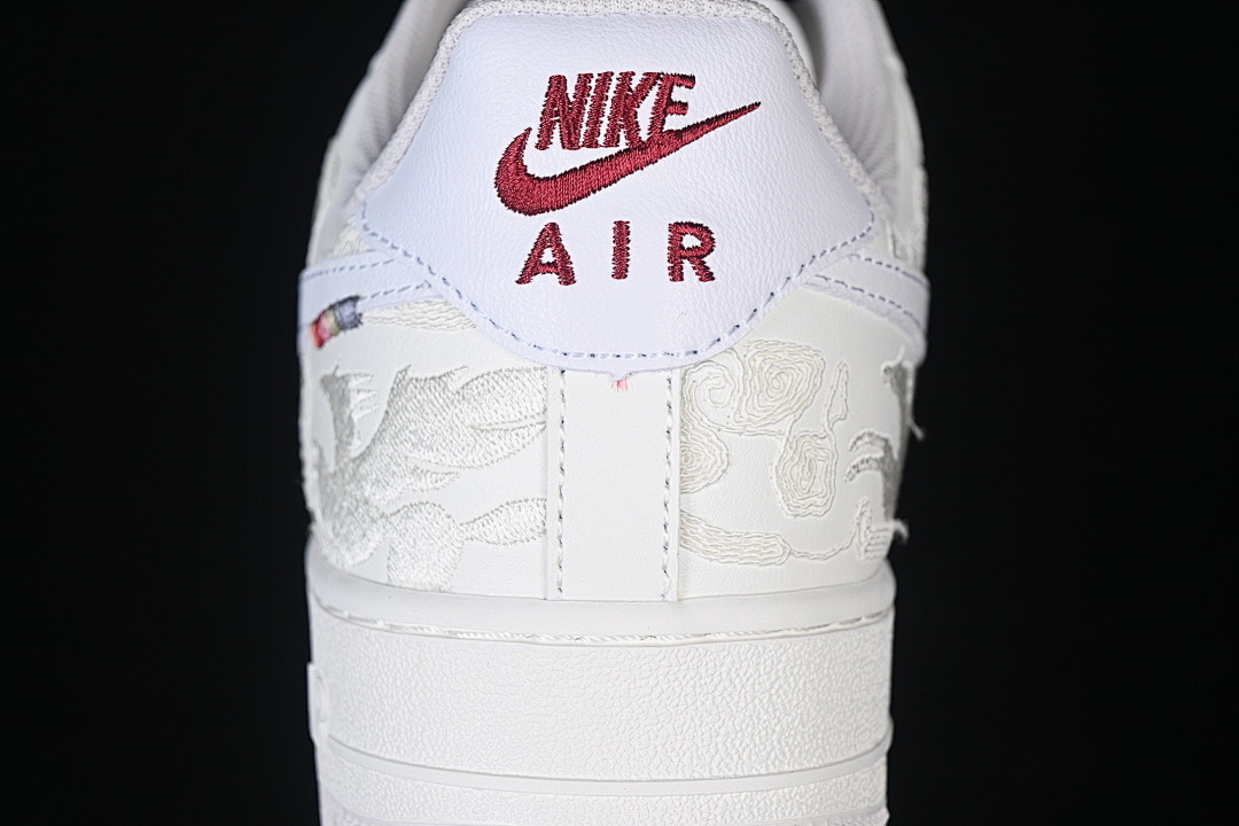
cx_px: 620
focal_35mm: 75
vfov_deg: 18.2
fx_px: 2581
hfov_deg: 27.0
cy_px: 413
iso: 160
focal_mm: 50
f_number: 7.1
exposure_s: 1/80
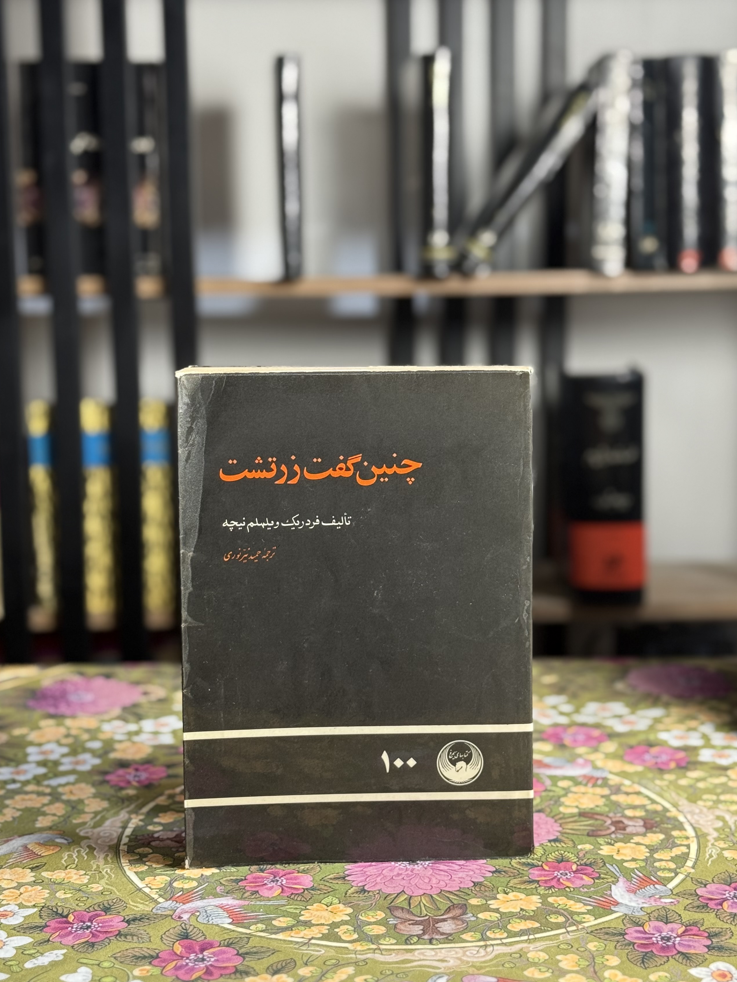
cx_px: 392
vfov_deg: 33.8
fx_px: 1618
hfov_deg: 25.7
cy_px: 458
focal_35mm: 57
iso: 80
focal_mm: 6.76
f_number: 1.78
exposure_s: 1/50
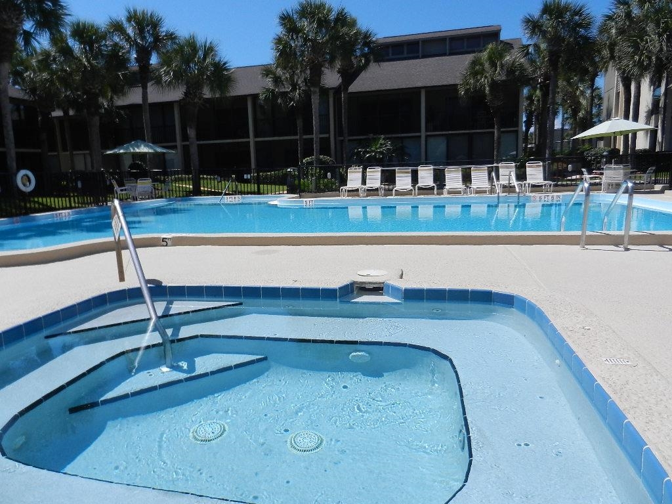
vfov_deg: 54.9
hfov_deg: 69.4
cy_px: 252
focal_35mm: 25
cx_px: 336
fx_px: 485
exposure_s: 1/640
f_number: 7
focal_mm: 4.5
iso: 160
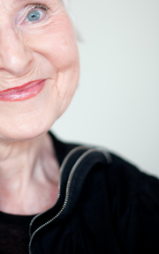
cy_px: 49
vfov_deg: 22.0
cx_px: 6
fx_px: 645
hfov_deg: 13.9
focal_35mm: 93
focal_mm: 50
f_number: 1.6
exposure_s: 1/400
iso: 200
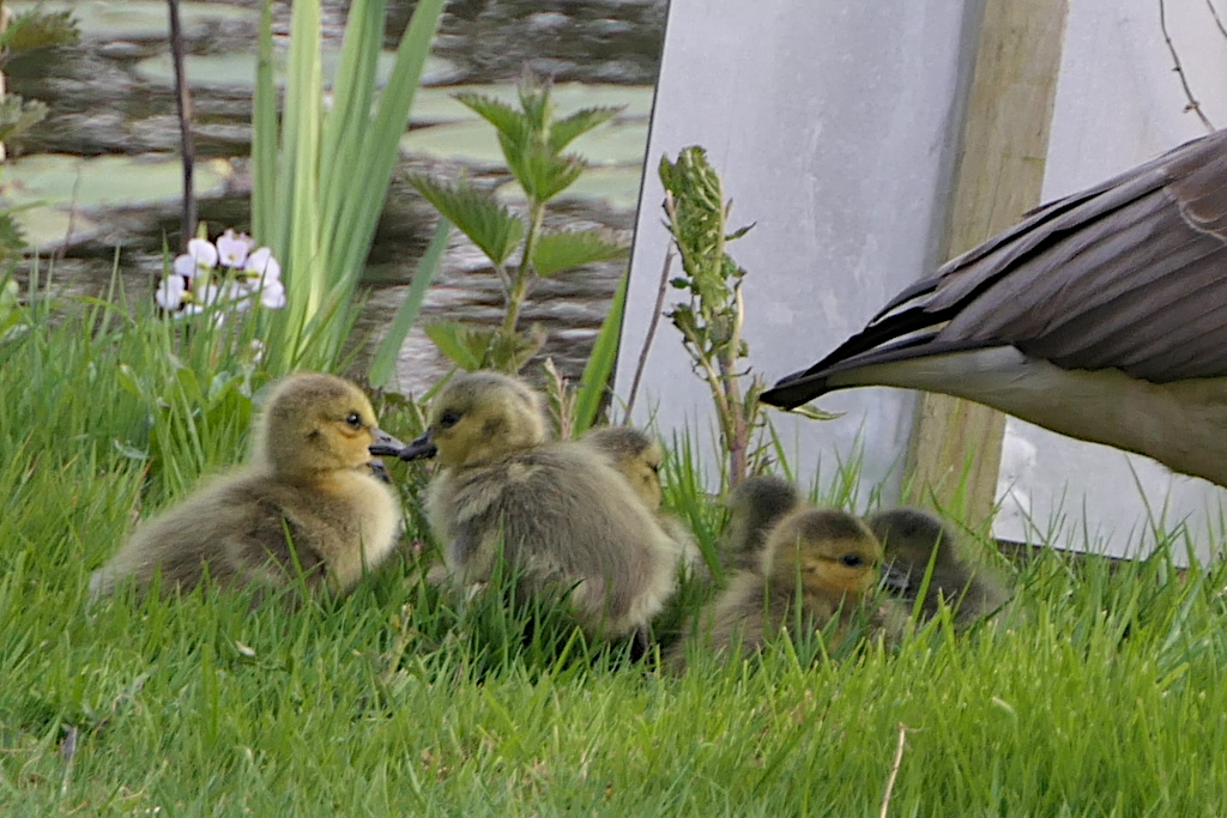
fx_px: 9544
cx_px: 614
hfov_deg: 7.4
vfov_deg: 4.9
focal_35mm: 280
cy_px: 409
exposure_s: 1/250
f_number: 4.5
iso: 200
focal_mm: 102.9
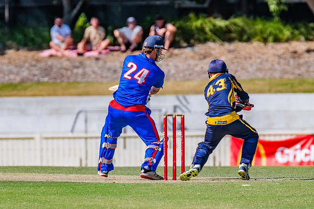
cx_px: 122
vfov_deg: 1.6
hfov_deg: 2.4
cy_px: 115
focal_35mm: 873
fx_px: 7612
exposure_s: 1/2000
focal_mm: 600
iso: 640
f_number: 8
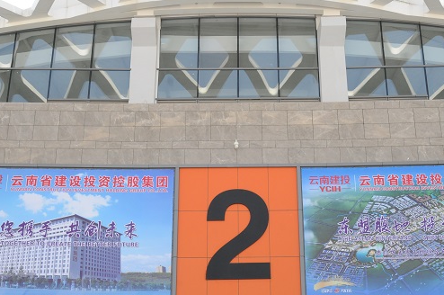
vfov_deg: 26.4
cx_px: 246
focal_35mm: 51
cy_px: 173
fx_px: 628
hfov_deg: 38.9
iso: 800
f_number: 10
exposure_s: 1/400
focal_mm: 24
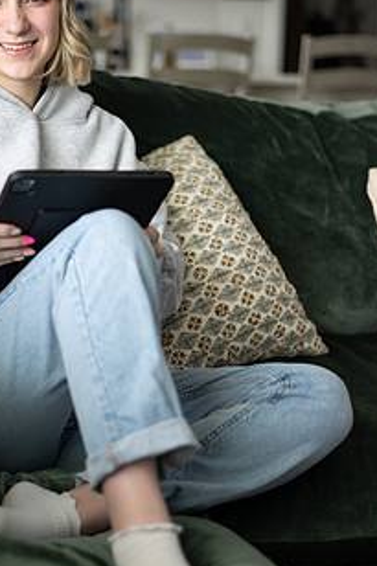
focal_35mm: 73
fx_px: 1148
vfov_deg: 27.7
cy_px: 266
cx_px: 116
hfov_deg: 18.6
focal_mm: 50
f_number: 1.8
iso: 100
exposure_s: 1/320
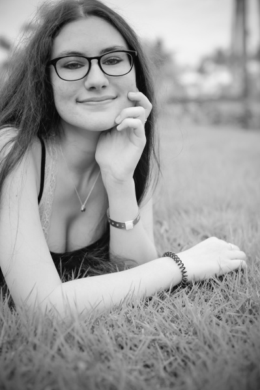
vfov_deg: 39.6
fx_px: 543
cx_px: 130
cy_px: 195
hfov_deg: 26.9
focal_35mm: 50
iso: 200
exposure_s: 1/200
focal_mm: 50
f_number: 2.8
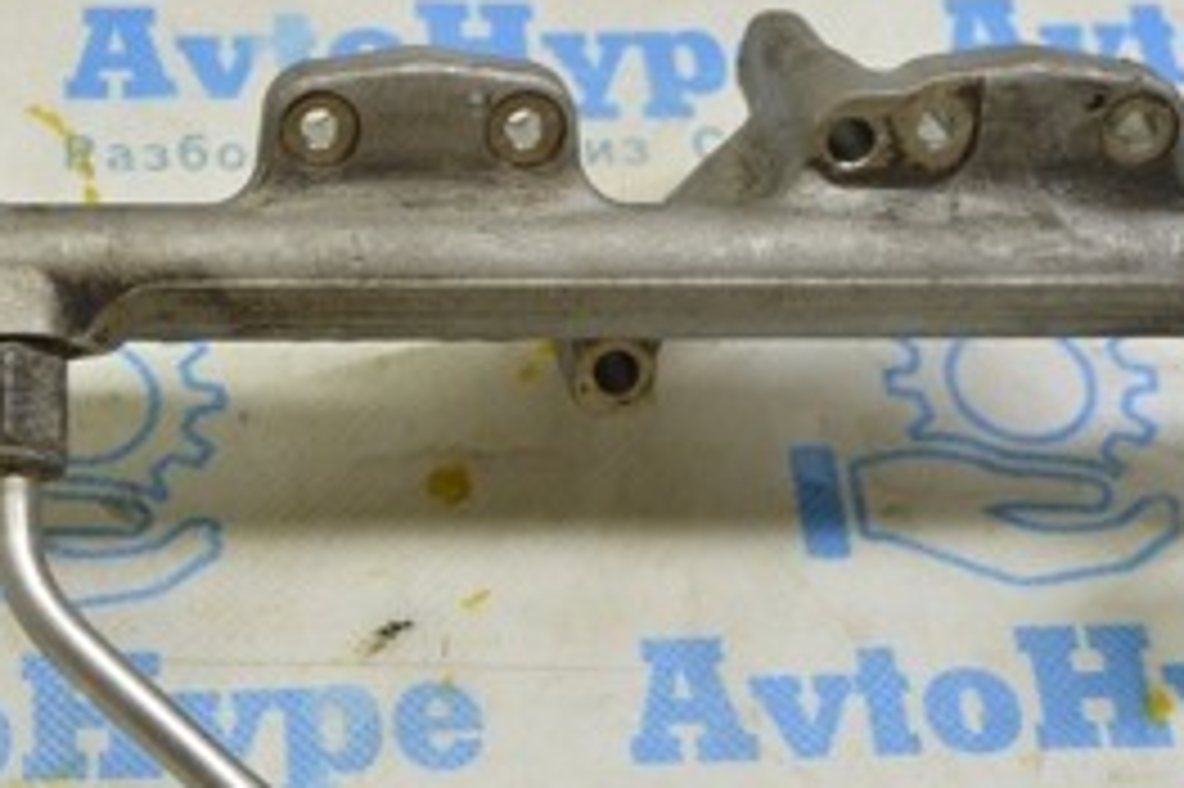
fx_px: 2998
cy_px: 389
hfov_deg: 21.9
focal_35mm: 91
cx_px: 167
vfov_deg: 15.0
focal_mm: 25
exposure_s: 1/25
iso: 400
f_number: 5.6
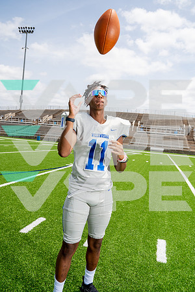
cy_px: 146
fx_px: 227
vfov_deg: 65.5
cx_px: 98
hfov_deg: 46.4
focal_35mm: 28
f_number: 8
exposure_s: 1/250
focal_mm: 28
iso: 100
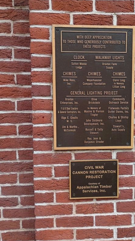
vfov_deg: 61.0
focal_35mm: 32
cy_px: 120
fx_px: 204
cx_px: 86
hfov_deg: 36.4
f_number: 1.8
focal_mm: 4.27
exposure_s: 1/168
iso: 100
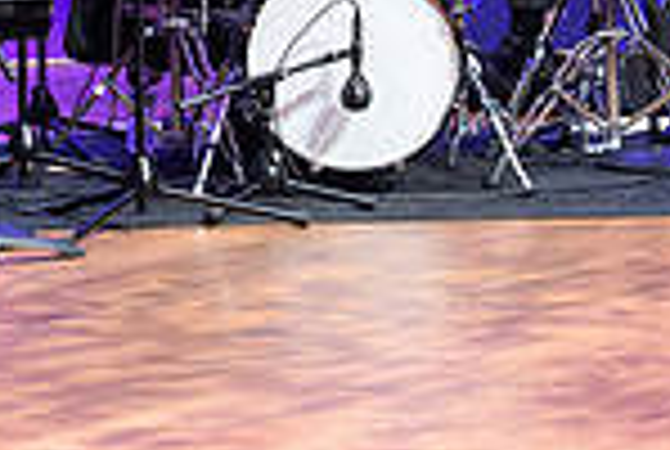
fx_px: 5072
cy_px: -331
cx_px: 94
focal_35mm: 272
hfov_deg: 7.5
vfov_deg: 5.0
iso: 3200
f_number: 5.6
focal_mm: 70
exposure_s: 1/200
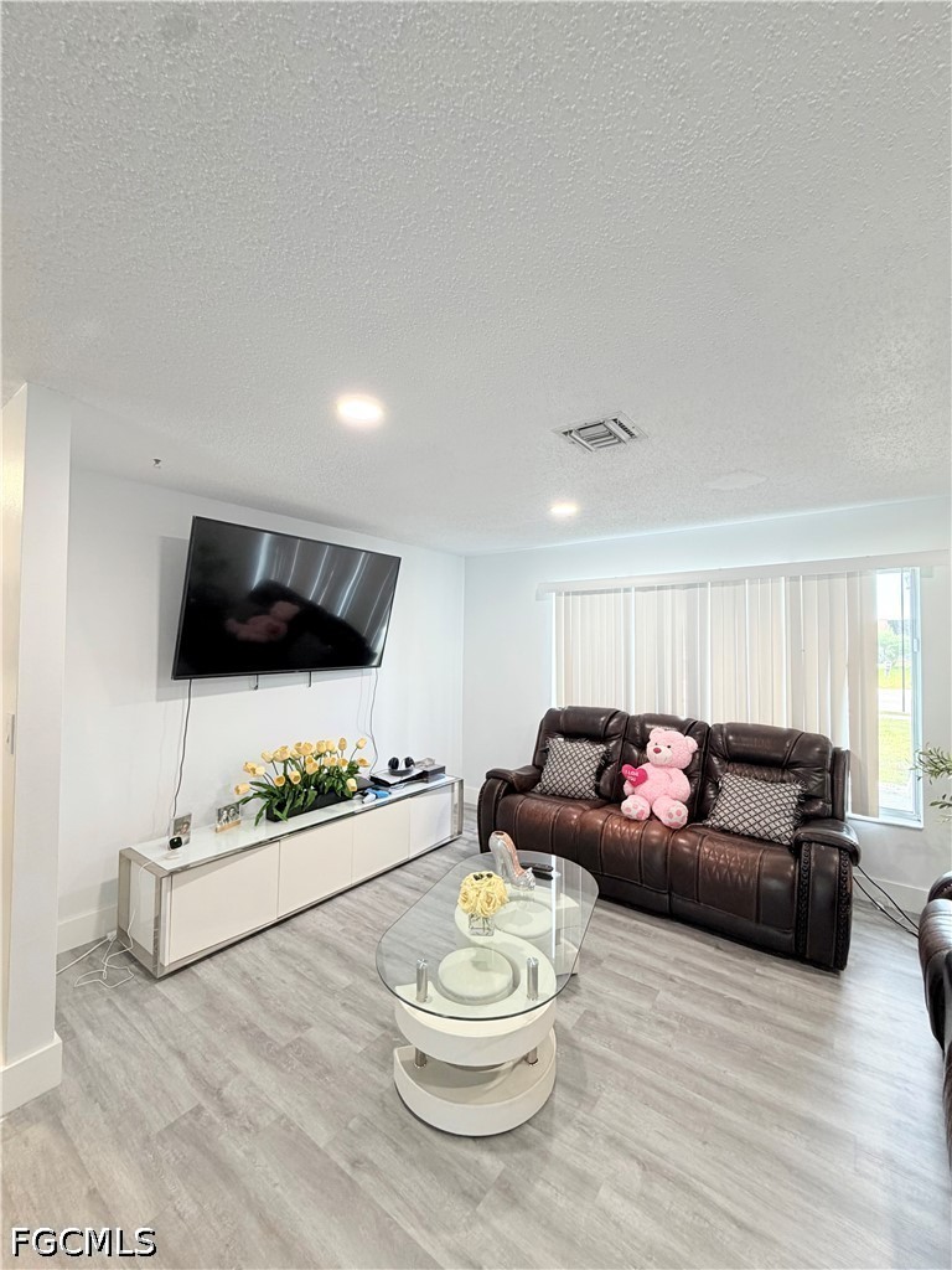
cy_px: 635
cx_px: 476
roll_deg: -0.4
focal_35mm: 14
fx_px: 513
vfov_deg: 102.1
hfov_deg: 85.7
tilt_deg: +0.7
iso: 200
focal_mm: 2.22
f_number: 2.2
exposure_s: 1/60
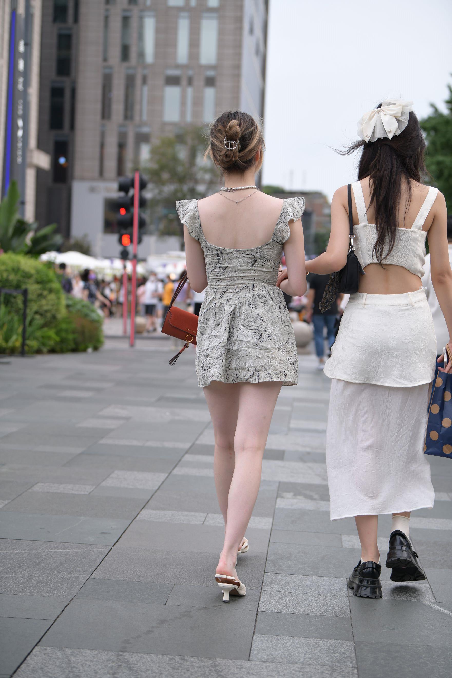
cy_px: 339
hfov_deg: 19.5
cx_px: 226
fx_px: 1318
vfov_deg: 28.8
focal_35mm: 70
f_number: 3.5
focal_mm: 70
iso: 320
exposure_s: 1/640
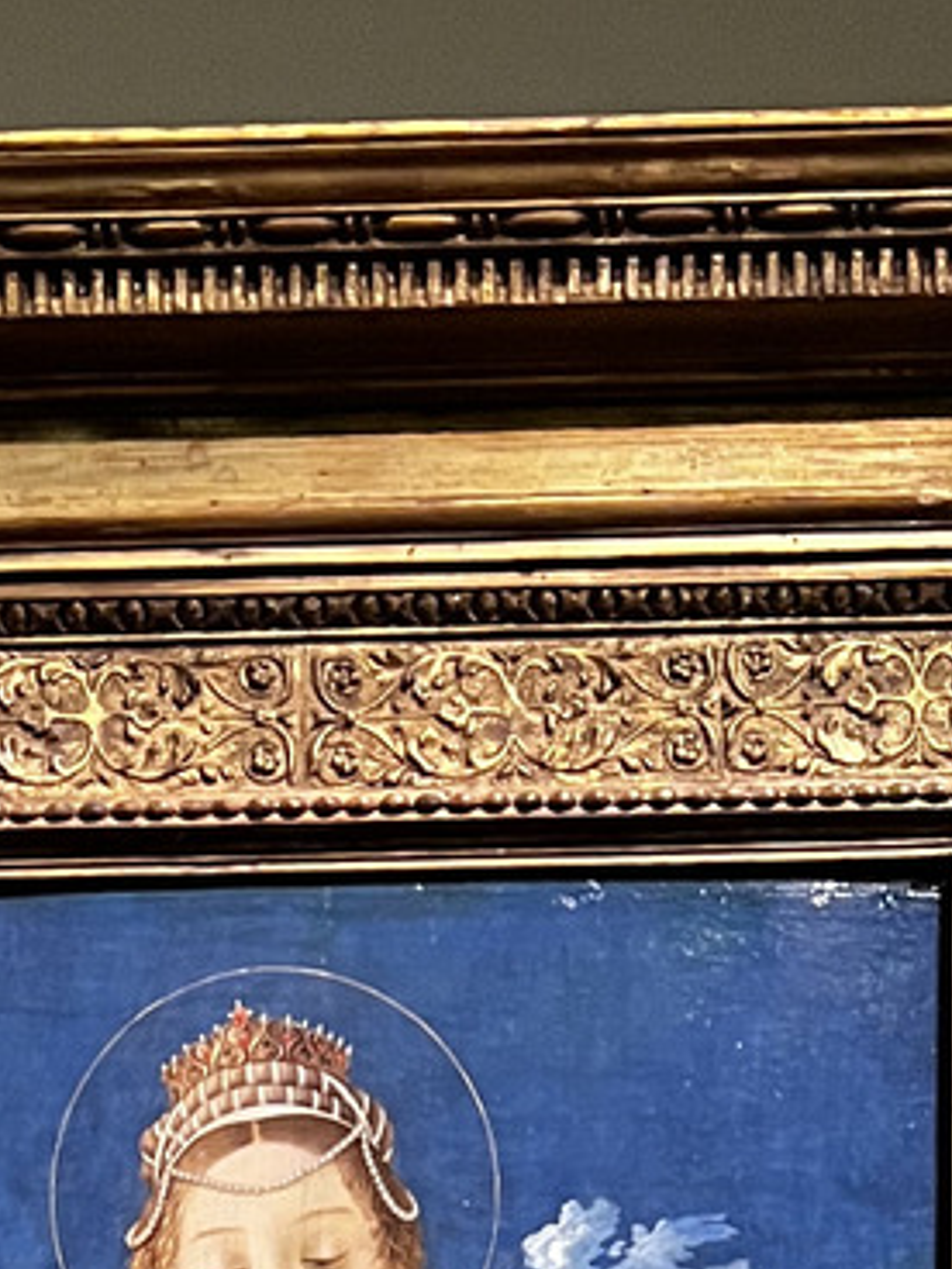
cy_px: 2393
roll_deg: +0.7
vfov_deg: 14.8
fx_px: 4144
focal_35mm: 113
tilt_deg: +0.5
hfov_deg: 13.1
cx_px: 207
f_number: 1.5
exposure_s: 1/51
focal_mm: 5.7
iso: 400
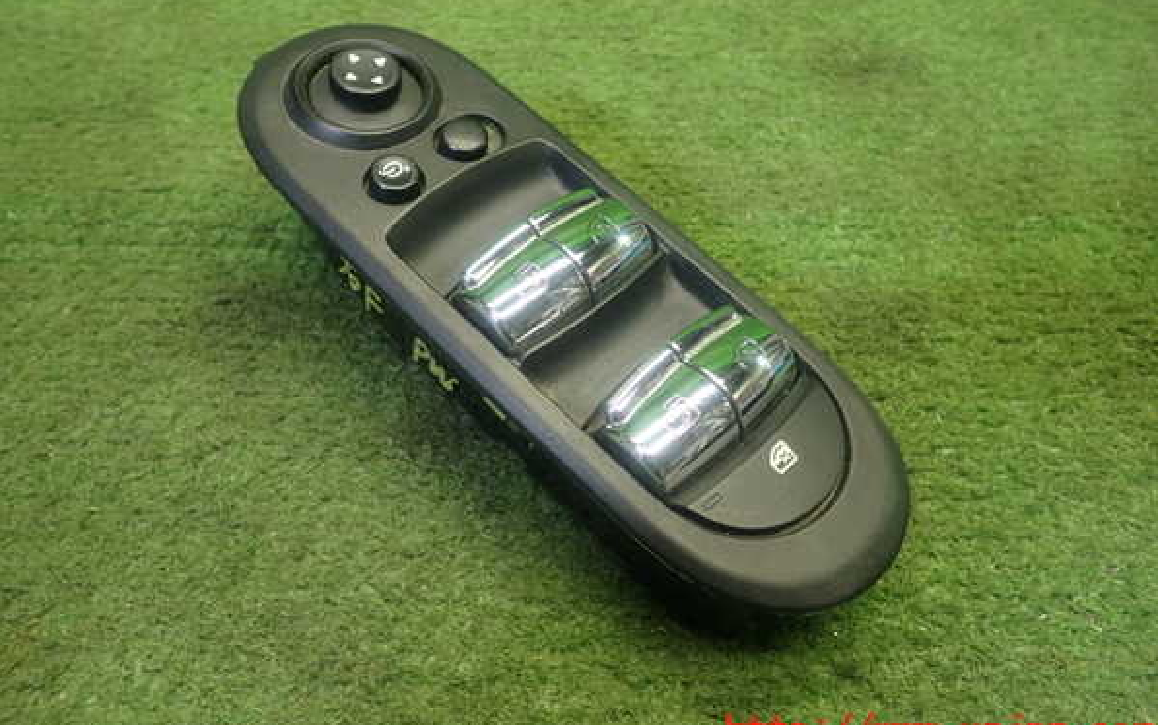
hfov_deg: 59.6
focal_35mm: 32
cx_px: 581
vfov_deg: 39.4
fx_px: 1010
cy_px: 321
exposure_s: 1/40
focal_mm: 5.4
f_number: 2.3
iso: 200
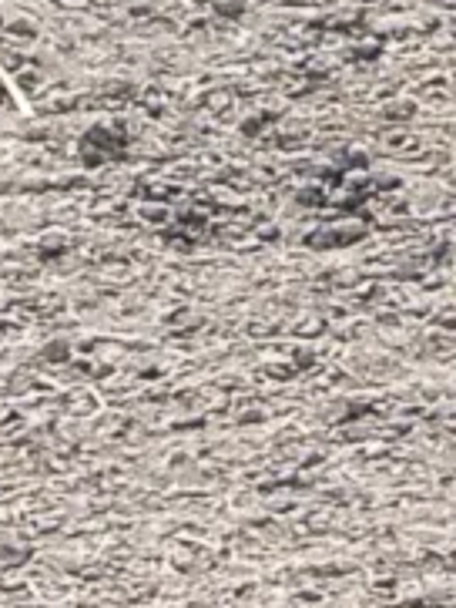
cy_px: -499
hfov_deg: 3.9
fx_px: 6351
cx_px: 1613
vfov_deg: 5.4
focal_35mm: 362
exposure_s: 1/100
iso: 269
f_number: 1.75
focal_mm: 5.25
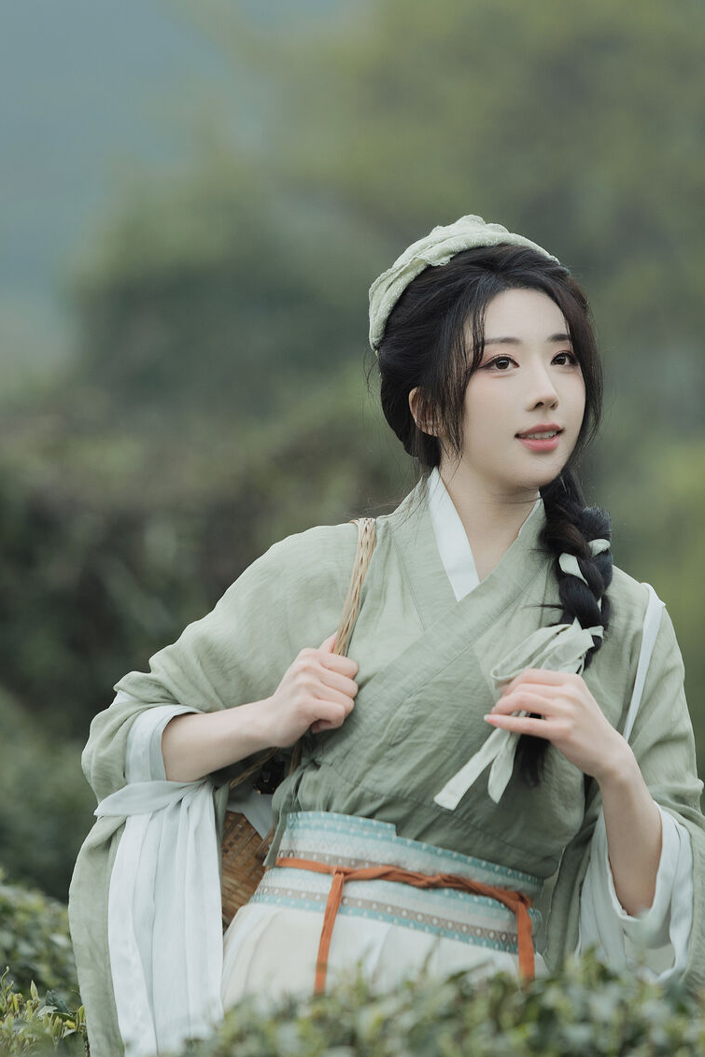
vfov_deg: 6.6
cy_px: 445
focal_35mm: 310
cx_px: 402
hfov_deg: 4.4
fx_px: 9103
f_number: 4
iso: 320
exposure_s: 1/800
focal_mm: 195
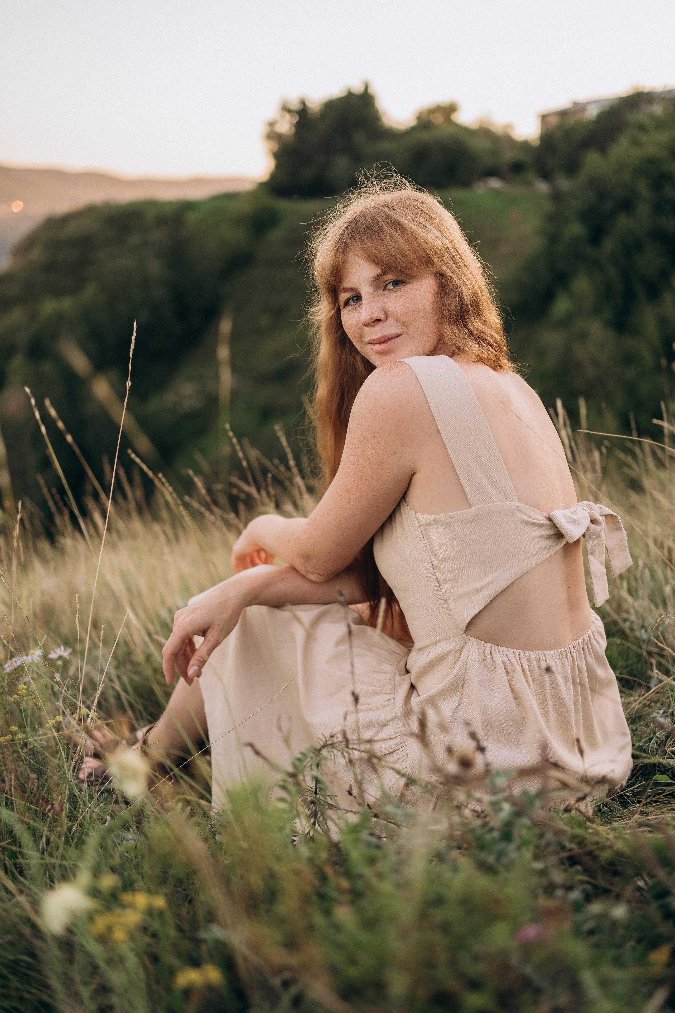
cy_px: 506
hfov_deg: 37.9
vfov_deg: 54.4
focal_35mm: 35
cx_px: 338
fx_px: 984
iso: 100
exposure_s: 1/125
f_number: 2
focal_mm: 35
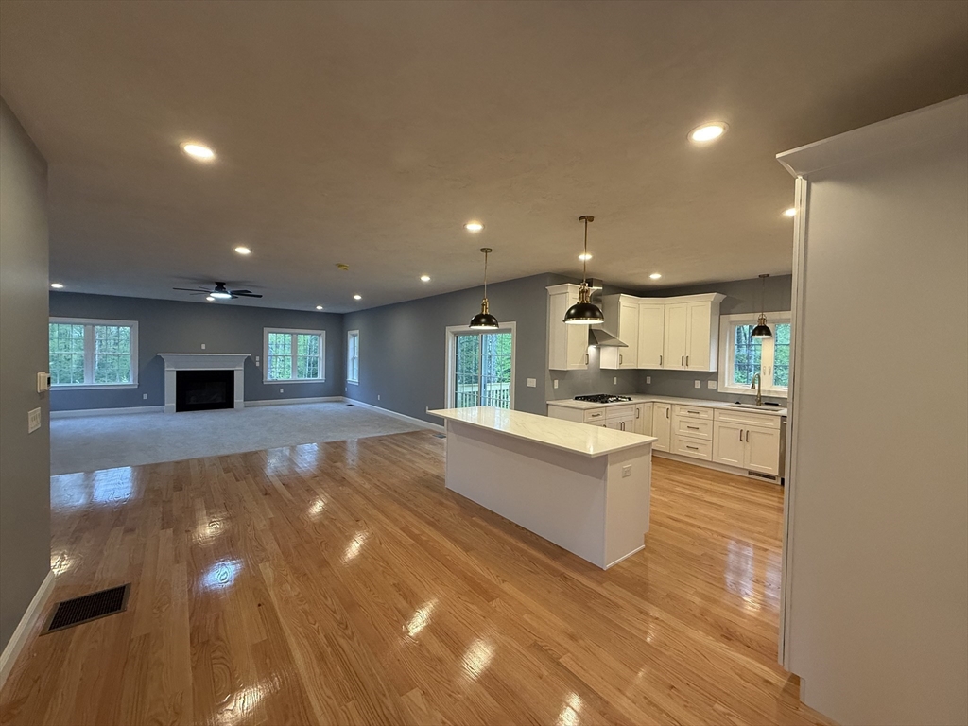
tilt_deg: -1.0
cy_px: 363
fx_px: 391
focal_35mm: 14
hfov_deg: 102.1
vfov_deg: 85.7
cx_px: 484
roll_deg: -0.7
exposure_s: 1/120
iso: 250
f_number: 2.2
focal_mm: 2.22
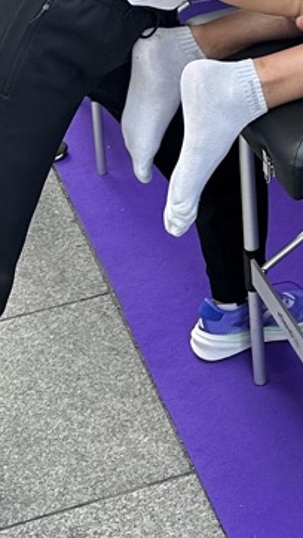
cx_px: 322
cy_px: -181
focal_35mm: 101
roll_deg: +0.7
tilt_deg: -12.0
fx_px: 1441
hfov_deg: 11.8
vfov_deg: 19.4
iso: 160
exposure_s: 1/100
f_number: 1.78
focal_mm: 6.86
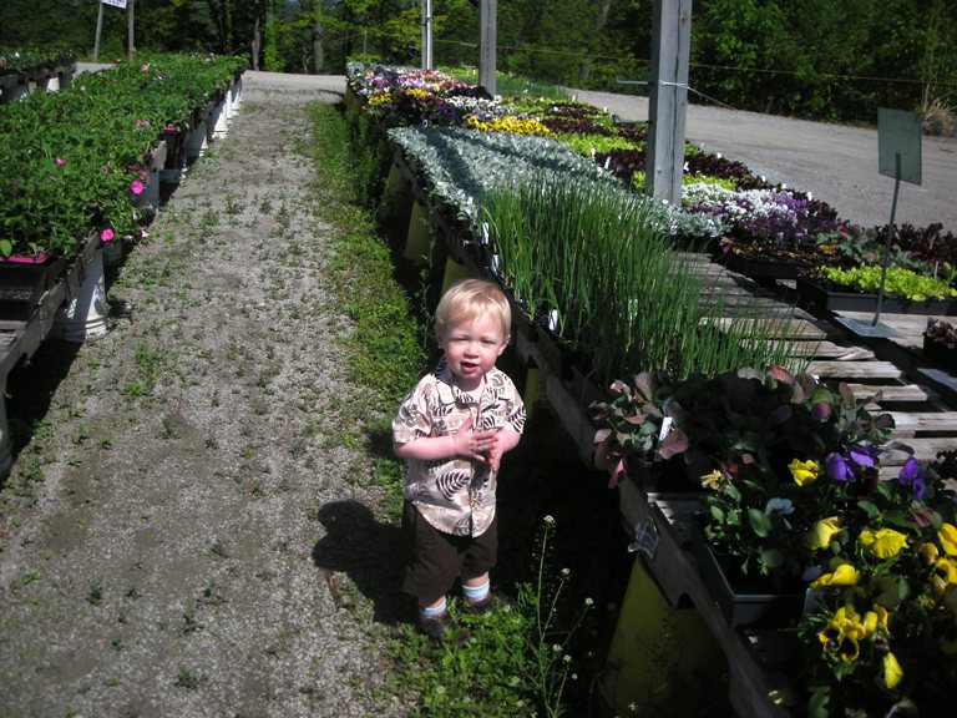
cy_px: 359
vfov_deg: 40.7
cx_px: 478
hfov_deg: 52.6
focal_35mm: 35
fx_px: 968
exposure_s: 1/733
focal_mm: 5.7
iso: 50
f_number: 5.7
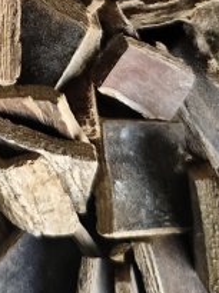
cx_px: -160
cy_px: -194
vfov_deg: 14.8
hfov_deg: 11.5
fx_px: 1015
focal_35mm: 120
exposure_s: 1/332
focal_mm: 5.56
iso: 3578
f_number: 1.88
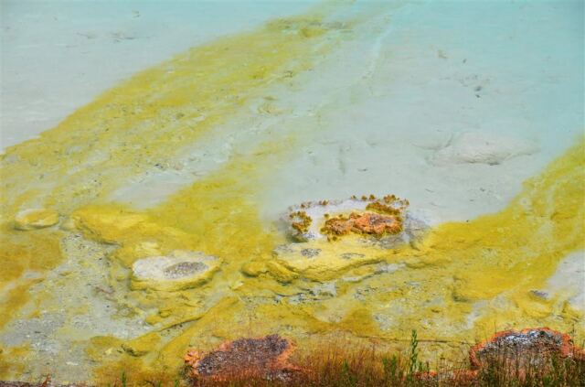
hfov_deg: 13.1
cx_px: 292
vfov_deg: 8.7
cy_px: 194
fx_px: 2552
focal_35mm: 158
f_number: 11
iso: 100
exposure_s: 1/125
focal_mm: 105
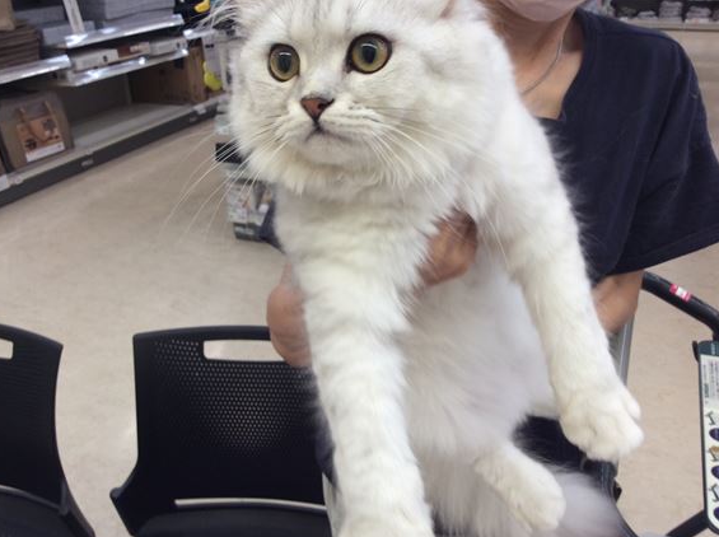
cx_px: 347
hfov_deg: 54.0
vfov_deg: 41.7
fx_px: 705
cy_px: 263
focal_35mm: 34
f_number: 2.4
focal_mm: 3.3
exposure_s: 1/40
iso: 40
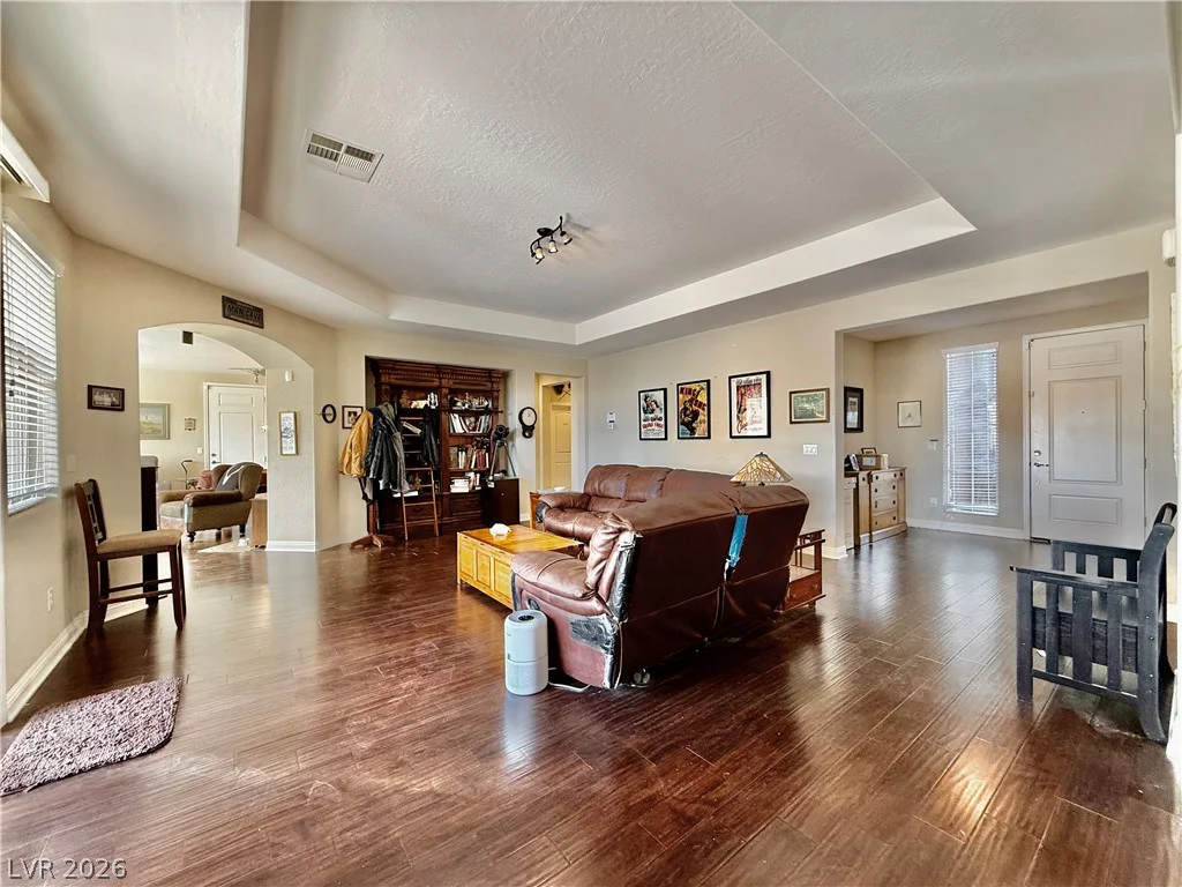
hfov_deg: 102.1
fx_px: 478
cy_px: 444
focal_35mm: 14
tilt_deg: +0.0
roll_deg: +0.9
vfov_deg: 85.7
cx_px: 591
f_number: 2.2
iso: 200
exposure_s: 1/60
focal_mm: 2.22
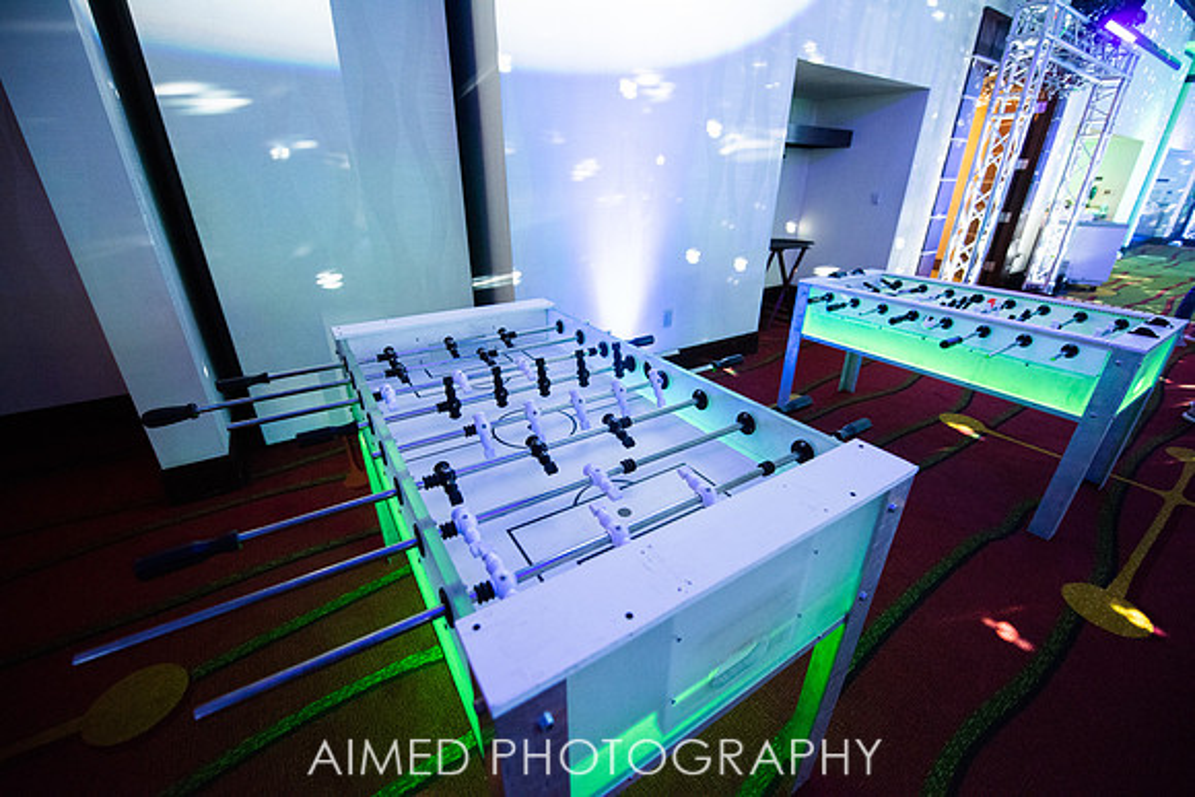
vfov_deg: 81.2
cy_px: 398
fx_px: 465
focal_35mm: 14
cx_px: 598
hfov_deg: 104.2
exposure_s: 1/125
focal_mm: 14
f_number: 2.8
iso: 2500
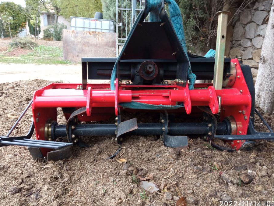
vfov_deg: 46.8
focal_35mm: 30
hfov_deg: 59.9
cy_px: 102
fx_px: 237
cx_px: 144
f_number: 2.2
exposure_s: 1/33.3
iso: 135
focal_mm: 3.79
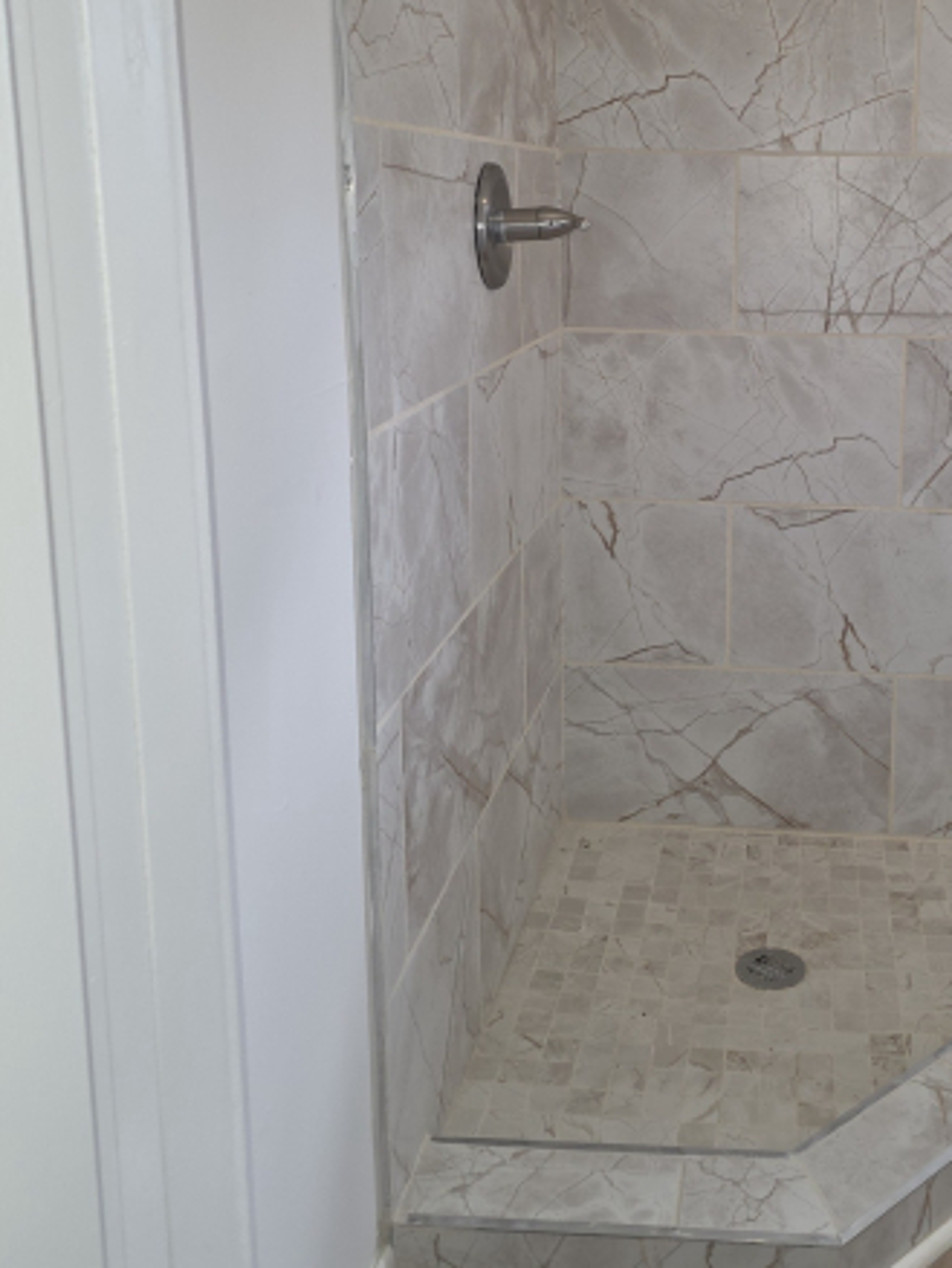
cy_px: 398
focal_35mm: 35
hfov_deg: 39.6
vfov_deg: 51.4
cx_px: 721
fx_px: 1282
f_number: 1.7
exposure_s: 1/60
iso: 80
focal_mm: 6.25
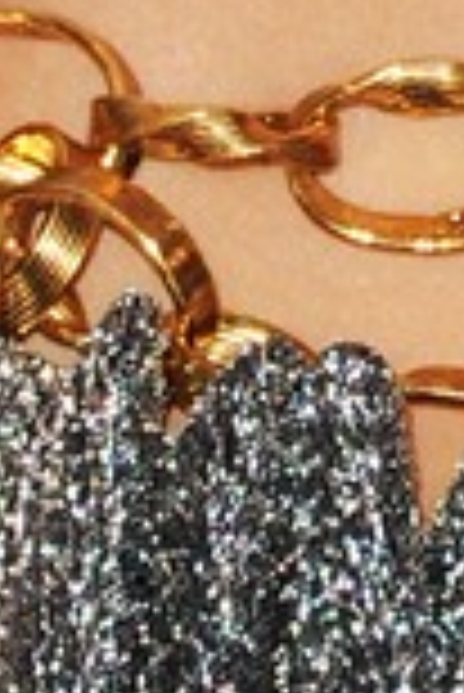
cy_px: -662
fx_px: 45945
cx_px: 858
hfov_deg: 0.6
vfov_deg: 0.9
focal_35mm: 2382
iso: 500
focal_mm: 300
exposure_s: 1/250
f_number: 7.1
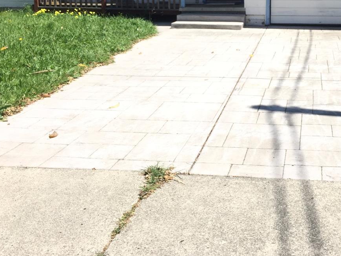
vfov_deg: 28.5
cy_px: 55
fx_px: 492
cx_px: 257
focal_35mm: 50
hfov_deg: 37.2
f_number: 2.2
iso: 32
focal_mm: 4.15
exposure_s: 1/1464
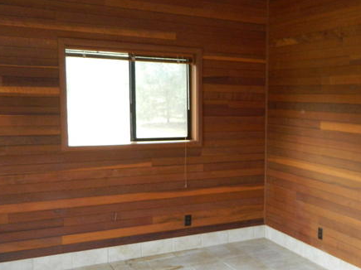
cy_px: 154
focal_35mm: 46
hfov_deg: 39.0
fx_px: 480
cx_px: 310
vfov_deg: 31.5
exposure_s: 1/30
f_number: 3.1
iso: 250
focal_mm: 4.5
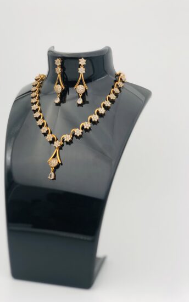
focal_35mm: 56
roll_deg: -0.7
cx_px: 76
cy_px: 151
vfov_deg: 36.3
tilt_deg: -11.9
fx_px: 462
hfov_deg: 23.1
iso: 16
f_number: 2.4
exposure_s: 1/100
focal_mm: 6
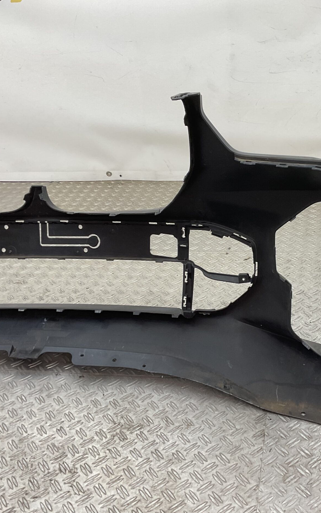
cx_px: 229
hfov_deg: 30.2
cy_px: 254
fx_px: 588
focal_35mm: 42
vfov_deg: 47.2
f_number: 1.8
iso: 32
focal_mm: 3
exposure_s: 1/120
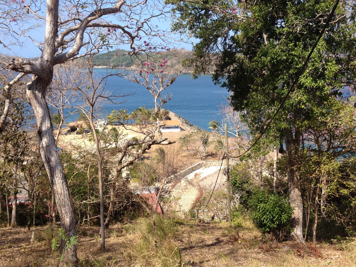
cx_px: 175
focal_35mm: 38
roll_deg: +0.6
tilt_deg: -12.8
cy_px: 125
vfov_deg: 37.7
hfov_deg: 49.0
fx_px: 391
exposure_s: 1/1175
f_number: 2.4
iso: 50
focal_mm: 4.28
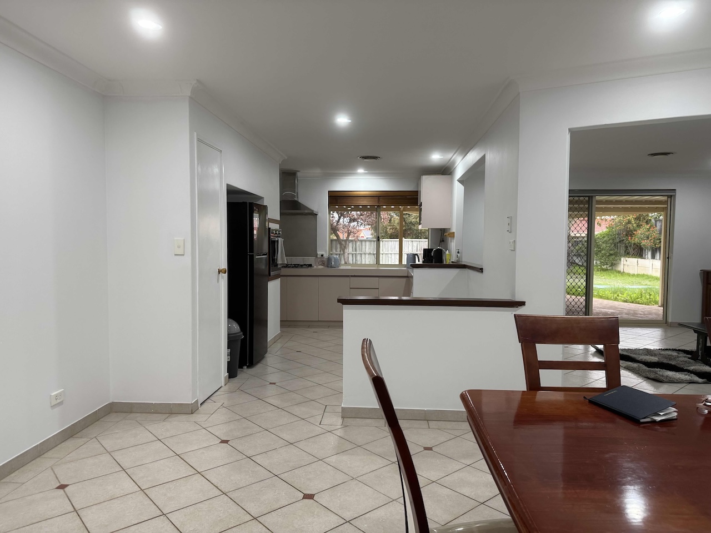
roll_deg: -0.6
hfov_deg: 71.6
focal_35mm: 24
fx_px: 493
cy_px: 266
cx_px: 356
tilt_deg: -2.3
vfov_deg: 56.8
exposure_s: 1/100
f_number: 1.78
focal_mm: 6.76
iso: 160
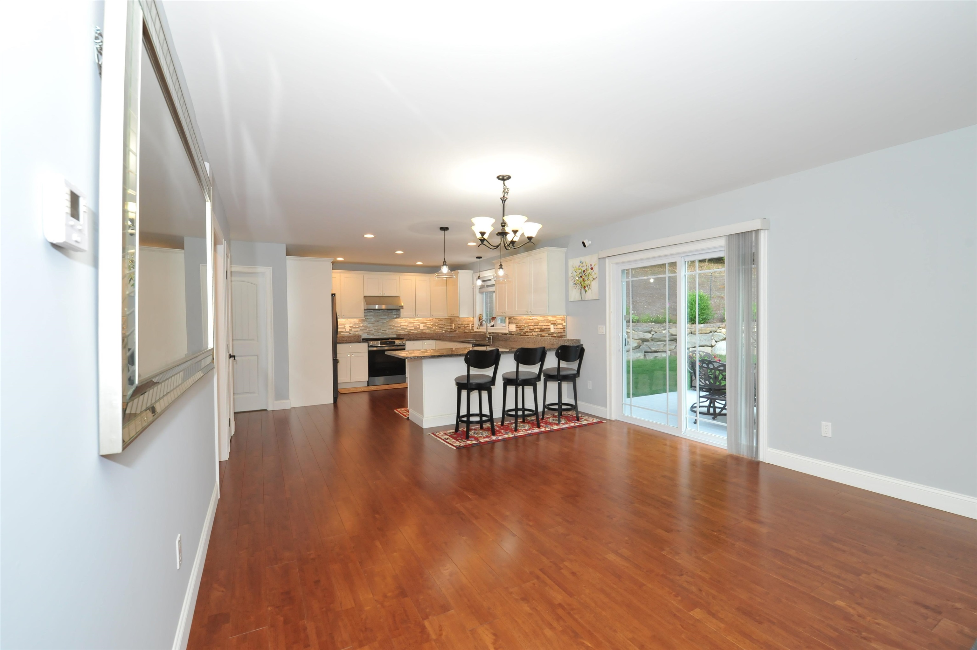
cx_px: 488
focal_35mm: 15
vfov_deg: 77.2
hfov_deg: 100.4
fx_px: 407
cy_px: 325
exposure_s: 1/125
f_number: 7.1
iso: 1800
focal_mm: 15
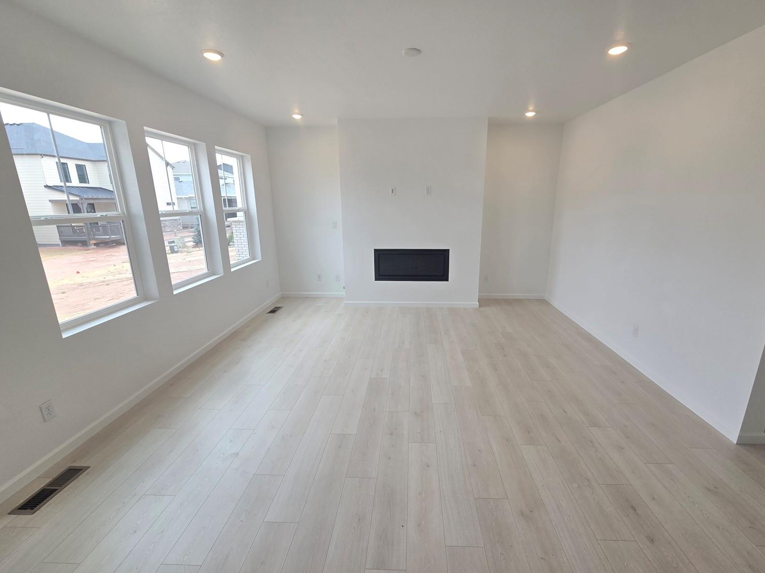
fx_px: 309
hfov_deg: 102.0
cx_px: 402
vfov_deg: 85.6
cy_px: 292
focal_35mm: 14
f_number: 2.2
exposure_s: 1/137
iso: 50
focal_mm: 2.2
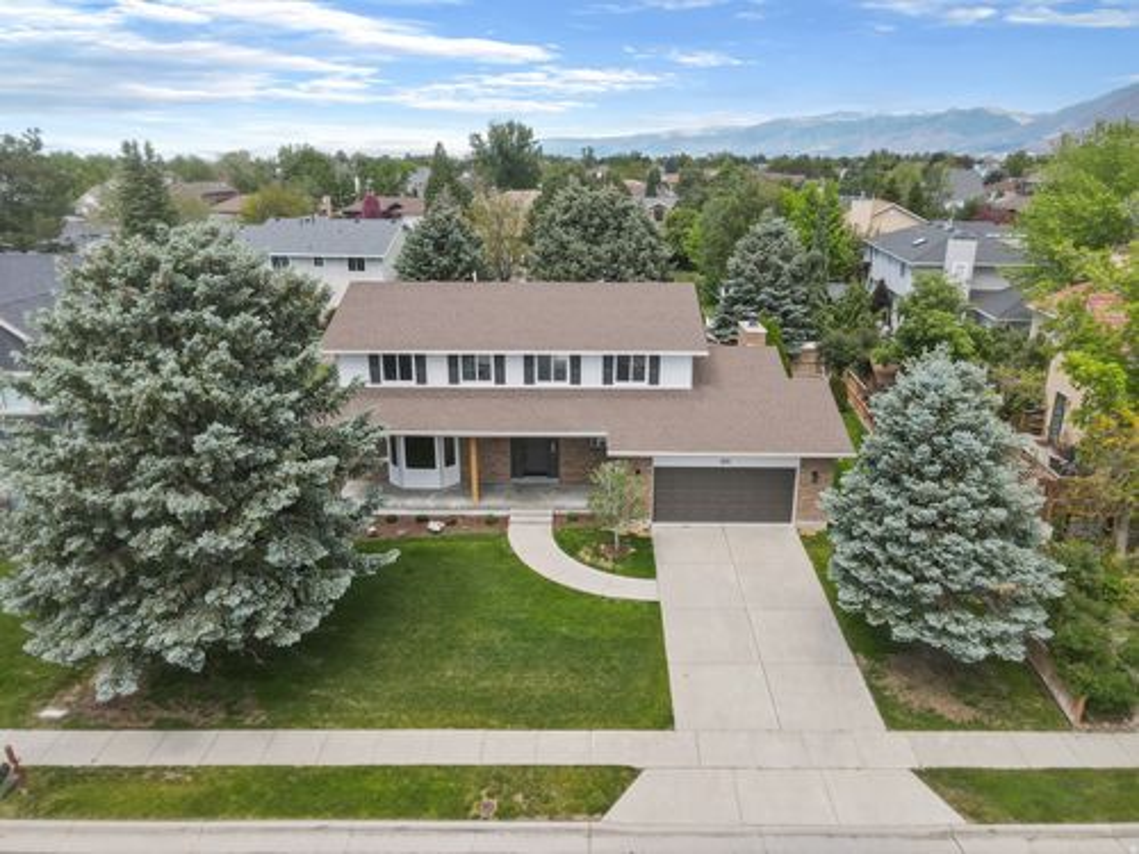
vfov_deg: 56.8
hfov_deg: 71.6
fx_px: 790
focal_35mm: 24
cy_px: 427
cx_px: 570
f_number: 2.8
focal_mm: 4.5
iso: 100
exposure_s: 1/320
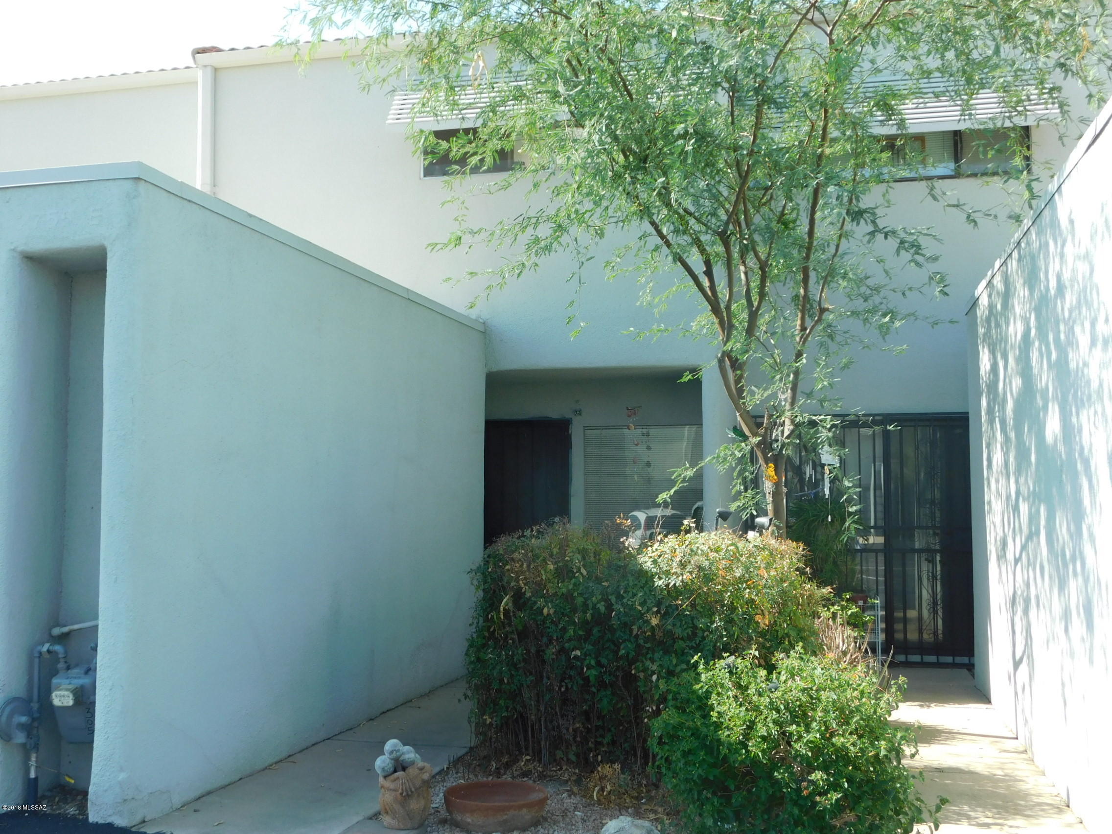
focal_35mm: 36
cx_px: 556
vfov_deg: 39.7
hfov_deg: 51.4
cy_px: 417
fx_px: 1156
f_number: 3.5
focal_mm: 6.3
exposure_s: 1/400
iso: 125
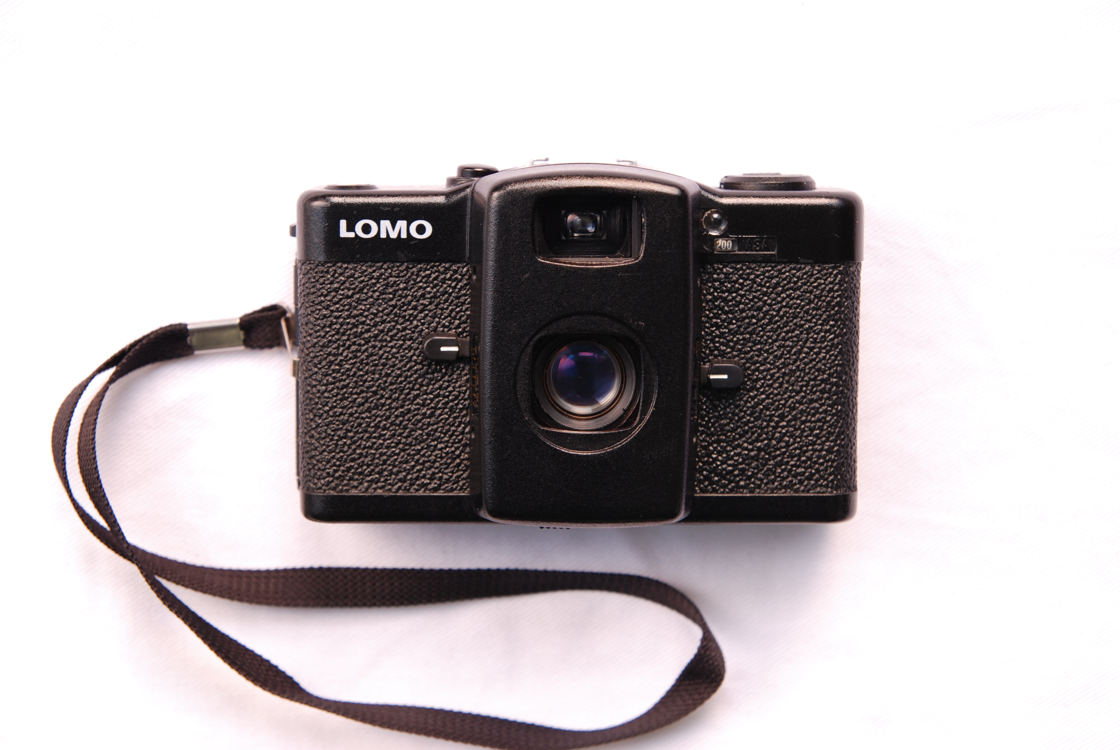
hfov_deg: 27.0
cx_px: 560
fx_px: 2336
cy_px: 375
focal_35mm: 75
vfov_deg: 18.2
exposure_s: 1.8
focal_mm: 50
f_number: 5.6
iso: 100
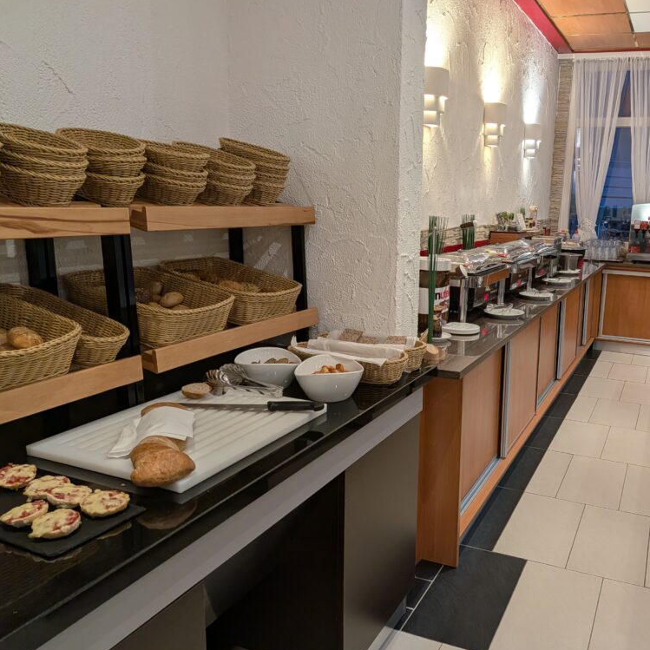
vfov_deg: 55.6
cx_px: 443
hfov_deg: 54.3
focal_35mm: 29
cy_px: 322
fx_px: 616
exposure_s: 1/100
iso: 184
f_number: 1.7
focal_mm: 4.53
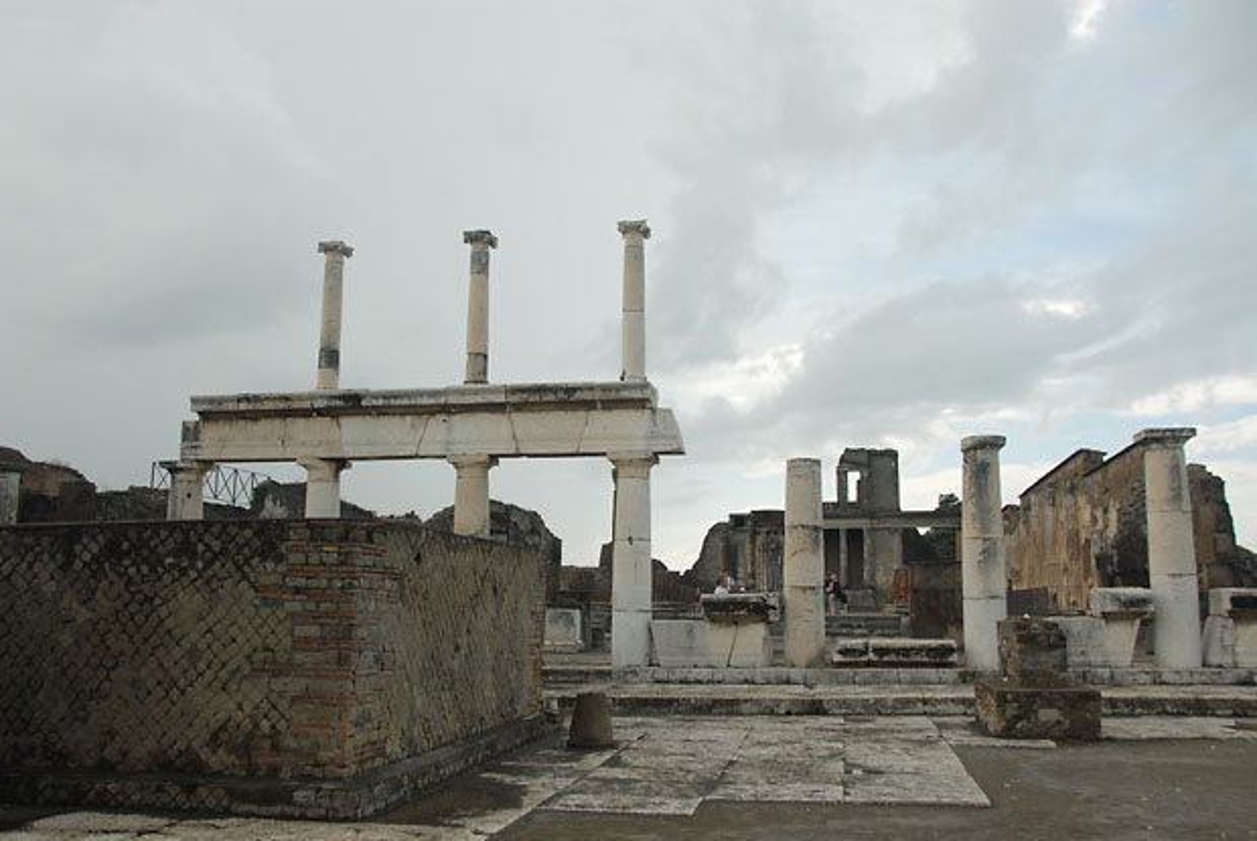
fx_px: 1049
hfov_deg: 61.9
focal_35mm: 30
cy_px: 420
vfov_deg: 43.7
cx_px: 628
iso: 100
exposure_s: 1/125
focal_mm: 20
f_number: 5
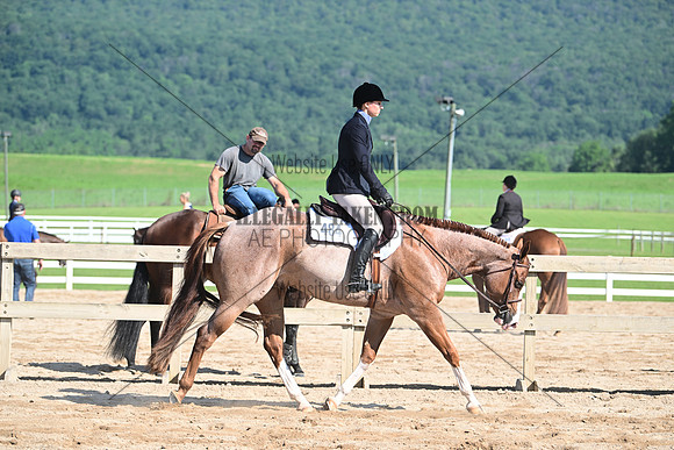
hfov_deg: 16.8
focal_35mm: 122
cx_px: 337
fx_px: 2285
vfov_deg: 11.2
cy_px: 225
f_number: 4.5
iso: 125
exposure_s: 1/778
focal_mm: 122
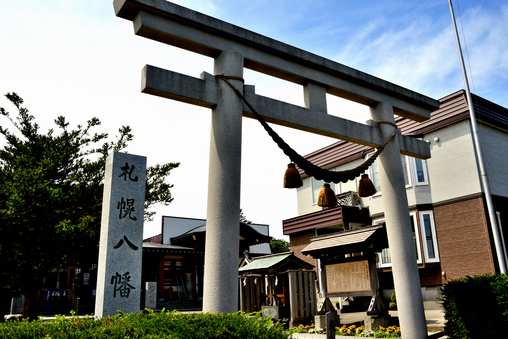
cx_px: 254
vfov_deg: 41.1
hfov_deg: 58.7
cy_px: 170
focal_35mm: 32
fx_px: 452
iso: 1600
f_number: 11
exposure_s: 1/2500
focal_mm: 32
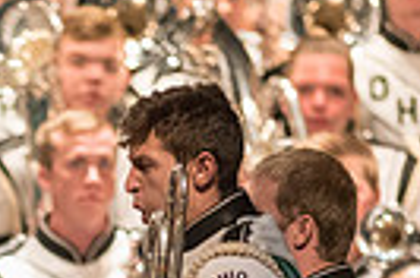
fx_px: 15270
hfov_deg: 1.6
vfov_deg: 1.0
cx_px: -79
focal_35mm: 1312
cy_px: 513
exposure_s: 1/500
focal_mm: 300
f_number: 2.8
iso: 4000
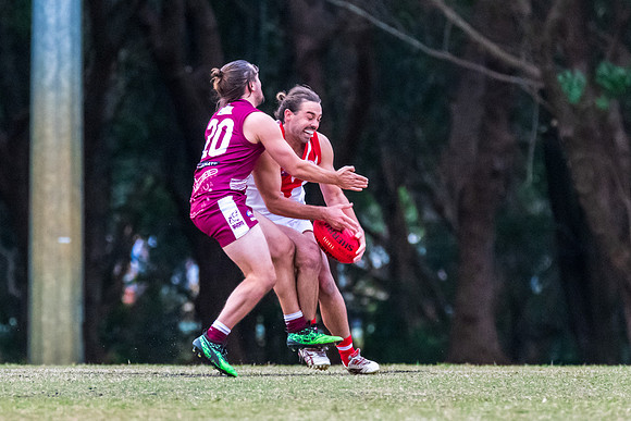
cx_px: 234
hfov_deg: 2.6
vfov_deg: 1.8
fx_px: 13769
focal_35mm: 785
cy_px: 203
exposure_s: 1/1250
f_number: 6
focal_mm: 380
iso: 3200
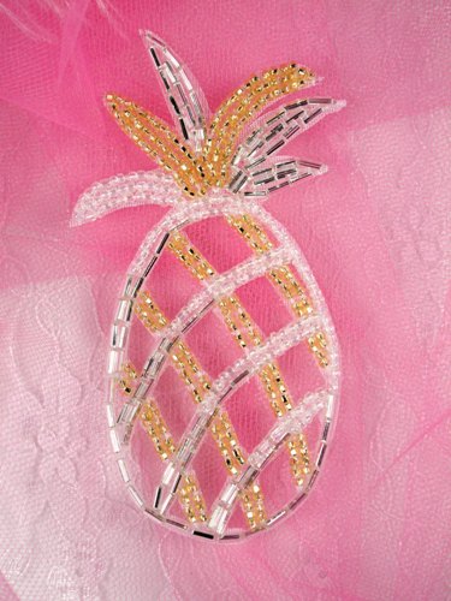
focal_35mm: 46
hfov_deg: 31.5
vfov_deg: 41.2
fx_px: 799
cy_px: 300
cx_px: 226
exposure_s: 1/180
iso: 80
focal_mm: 8.3
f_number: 4.7
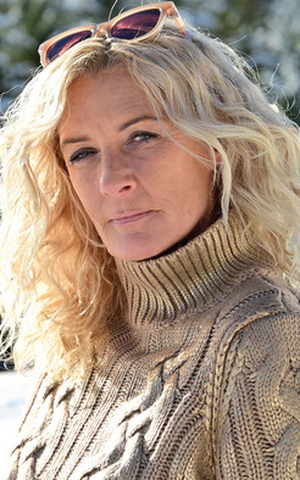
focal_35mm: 91
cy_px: 238
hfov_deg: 14.4
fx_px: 1191
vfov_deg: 22.8
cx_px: 148
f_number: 6.3
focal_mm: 88
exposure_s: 1/200
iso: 100
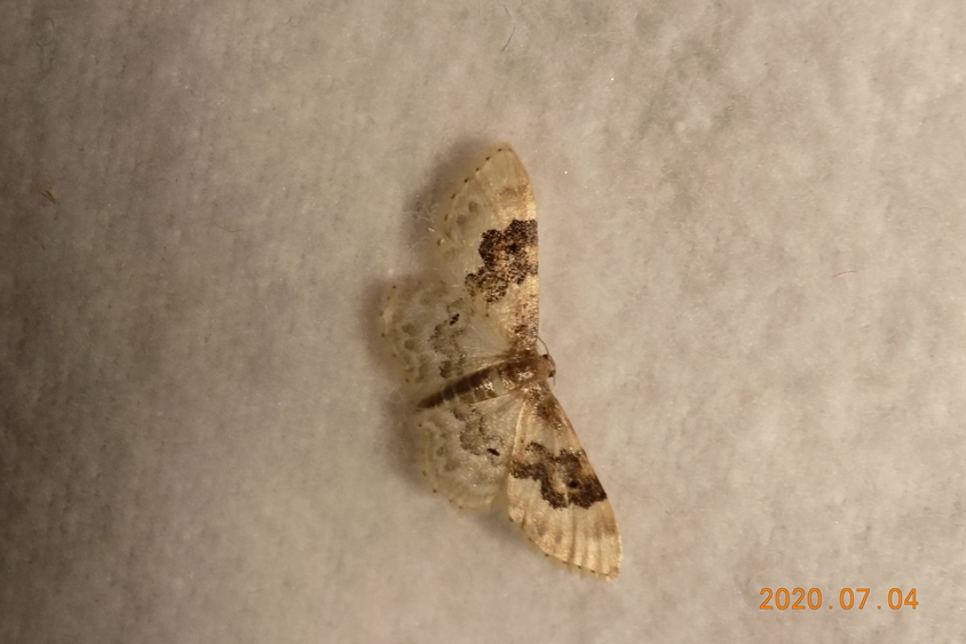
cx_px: 480
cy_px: 318
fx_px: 3328
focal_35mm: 124
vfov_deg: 11.1
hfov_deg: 16.5
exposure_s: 1/30
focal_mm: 20.9
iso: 180
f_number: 4.8
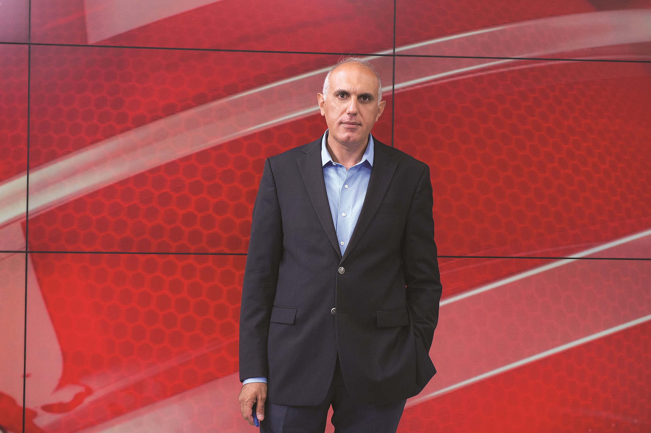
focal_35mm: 70
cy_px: 216
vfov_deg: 19.4
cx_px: 326
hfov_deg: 28.9
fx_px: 1265
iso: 1250
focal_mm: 70
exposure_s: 1/125
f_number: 5.6
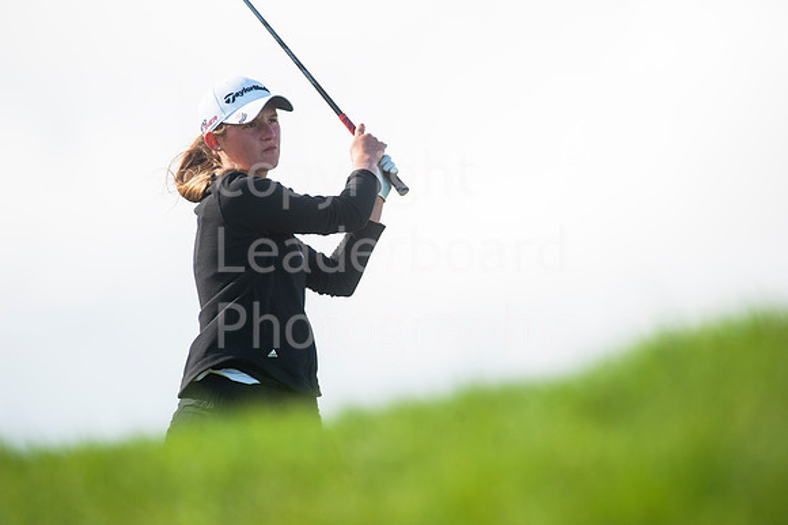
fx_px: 6563
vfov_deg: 4.6
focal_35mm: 300
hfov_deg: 6.9
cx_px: 394
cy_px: 262
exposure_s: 1/3200
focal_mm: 300
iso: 500
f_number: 6.3
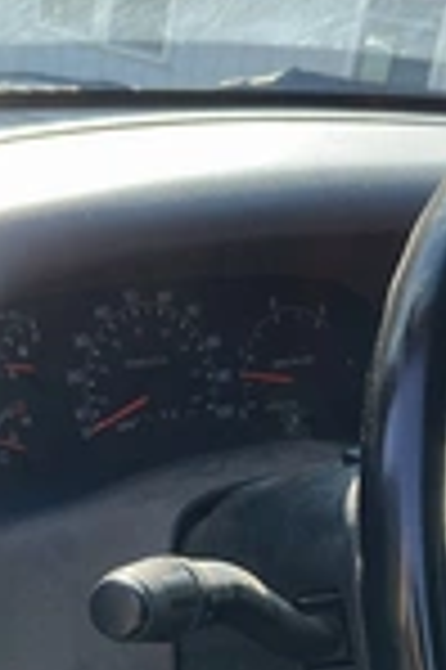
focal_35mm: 81
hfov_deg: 16.8
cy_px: 607
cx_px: 243
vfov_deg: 24.3
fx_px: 1509
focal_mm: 3
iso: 25
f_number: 1.8
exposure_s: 1/211
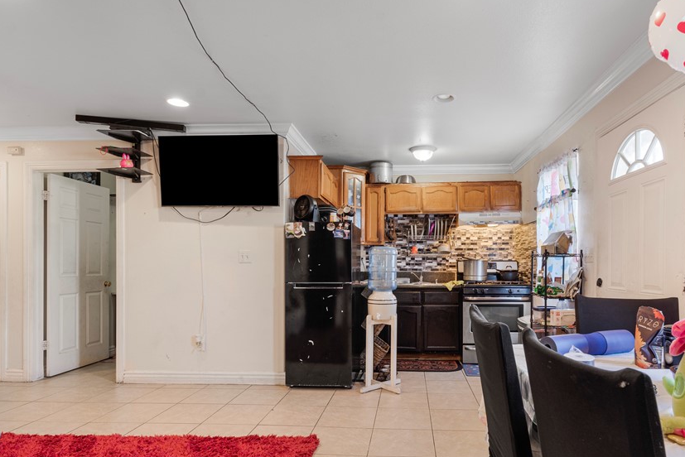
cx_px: 375
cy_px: 275
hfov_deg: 81.0
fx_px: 400
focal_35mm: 21
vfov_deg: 59.0
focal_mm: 16
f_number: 8
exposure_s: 1/1.25
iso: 400
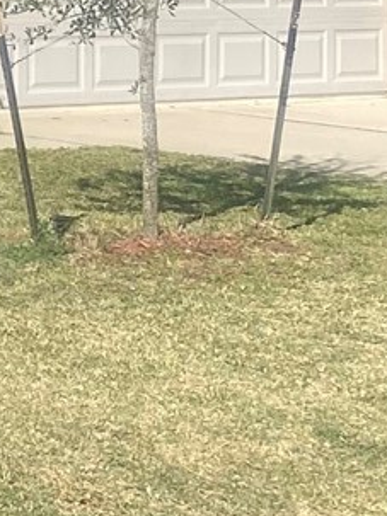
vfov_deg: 11.0
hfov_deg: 7.7
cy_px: -162
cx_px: -627
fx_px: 2625
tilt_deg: +2.7
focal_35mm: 176
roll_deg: -0.5
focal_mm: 4.25
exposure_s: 1/3040
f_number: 1.8
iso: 32
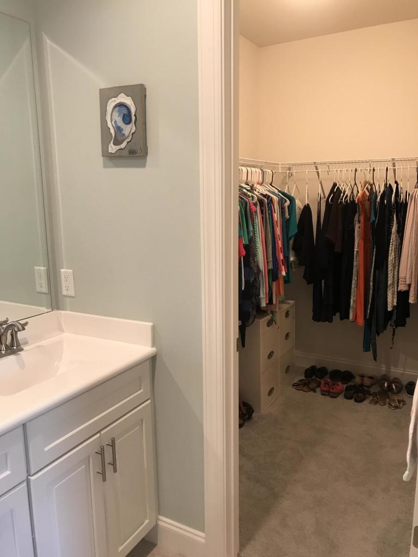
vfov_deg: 63.4
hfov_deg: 49.7
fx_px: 451
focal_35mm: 28
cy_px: 278
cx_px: 209
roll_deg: -0.7
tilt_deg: -10.5
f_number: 1.8
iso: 40
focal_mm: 3.99
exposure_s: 1/17
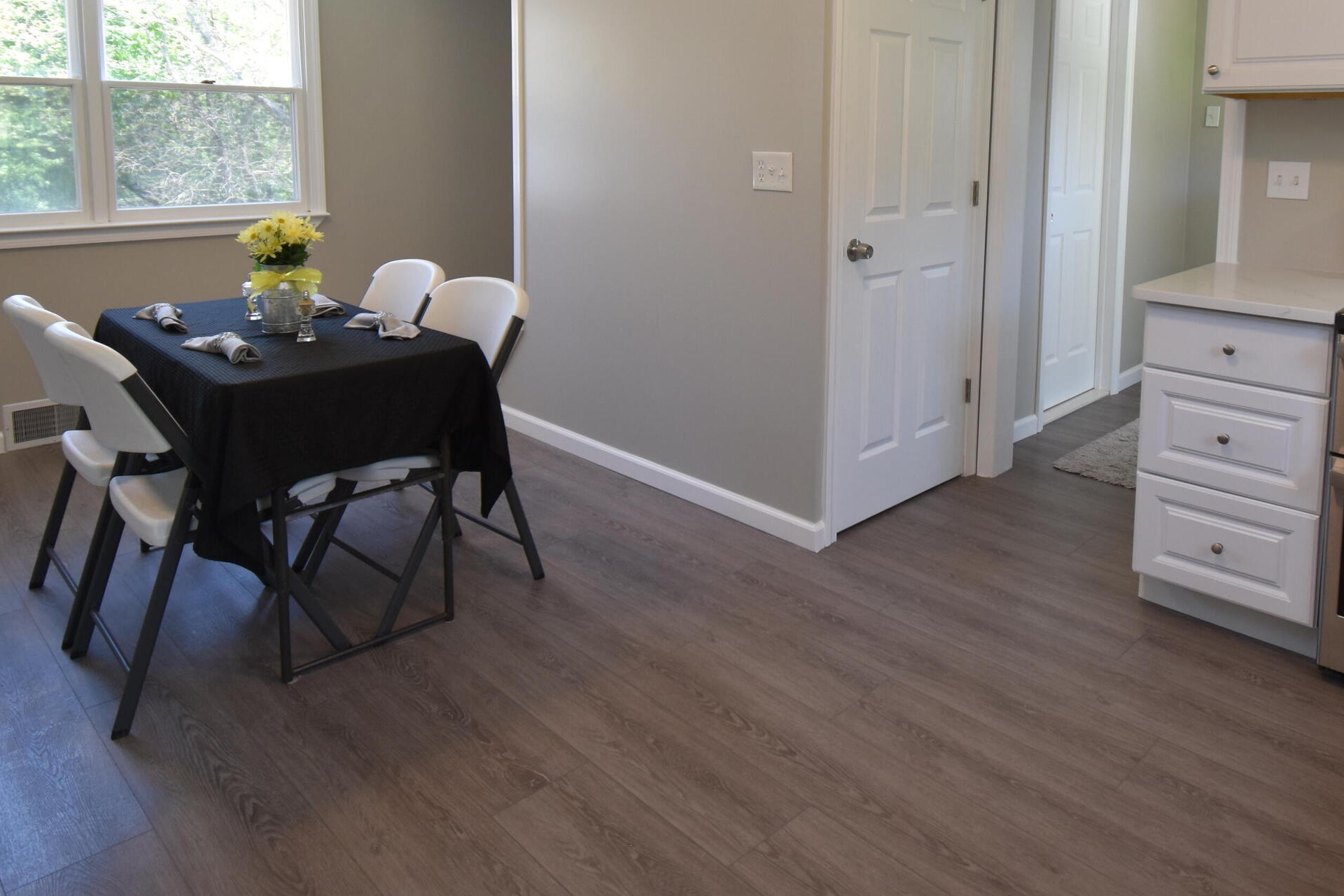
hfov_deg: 73.1
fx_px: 896
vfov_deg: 51.1
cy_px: 236
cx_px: 790
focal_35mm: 24
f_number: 4.5
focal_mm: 10
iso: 400
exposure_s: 1/60
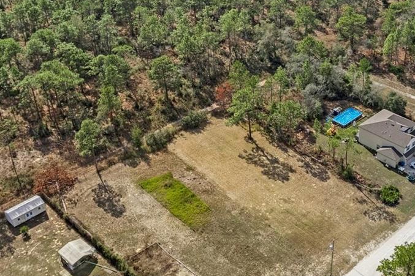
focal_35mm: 52
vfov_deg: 25.7
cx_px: 275
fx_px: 599
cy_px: 69
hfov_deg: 37.8
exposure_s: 1/1500
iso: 200
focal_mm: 8.38
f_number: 2.8
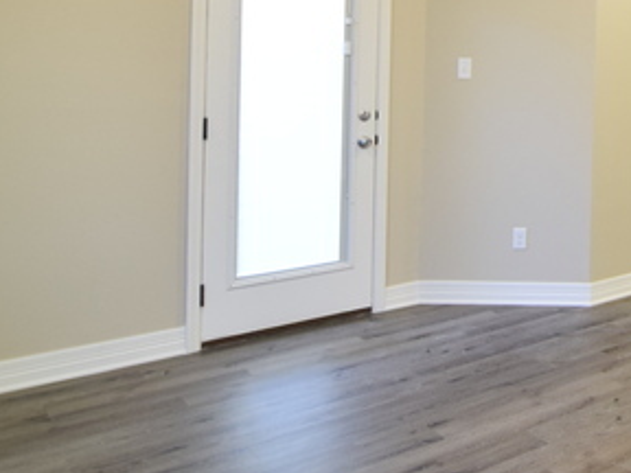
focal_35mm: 41
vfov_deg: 33.2
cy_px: 50
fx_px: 752
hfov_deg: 36.0
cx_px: 747
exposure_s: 1/60
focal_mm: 11
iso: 800
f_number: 4
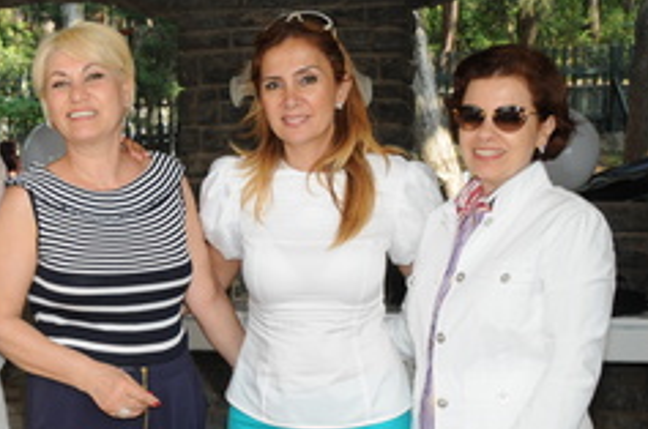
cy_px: 275
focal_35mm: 73
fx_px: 1311
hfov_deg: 26.6
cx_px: 33
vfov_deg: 18.6
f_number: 7.1
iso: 400
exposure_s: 1/200
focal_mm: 24
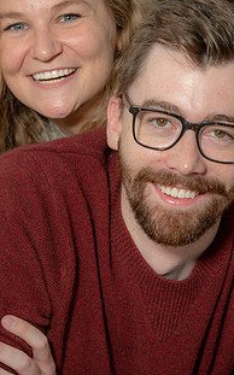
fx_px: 2411
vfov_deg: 8.9
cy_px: 165
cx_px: 104
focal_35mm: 236
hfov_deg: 5.6
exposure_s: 1/200
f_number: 6.3
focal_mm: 160
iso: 160
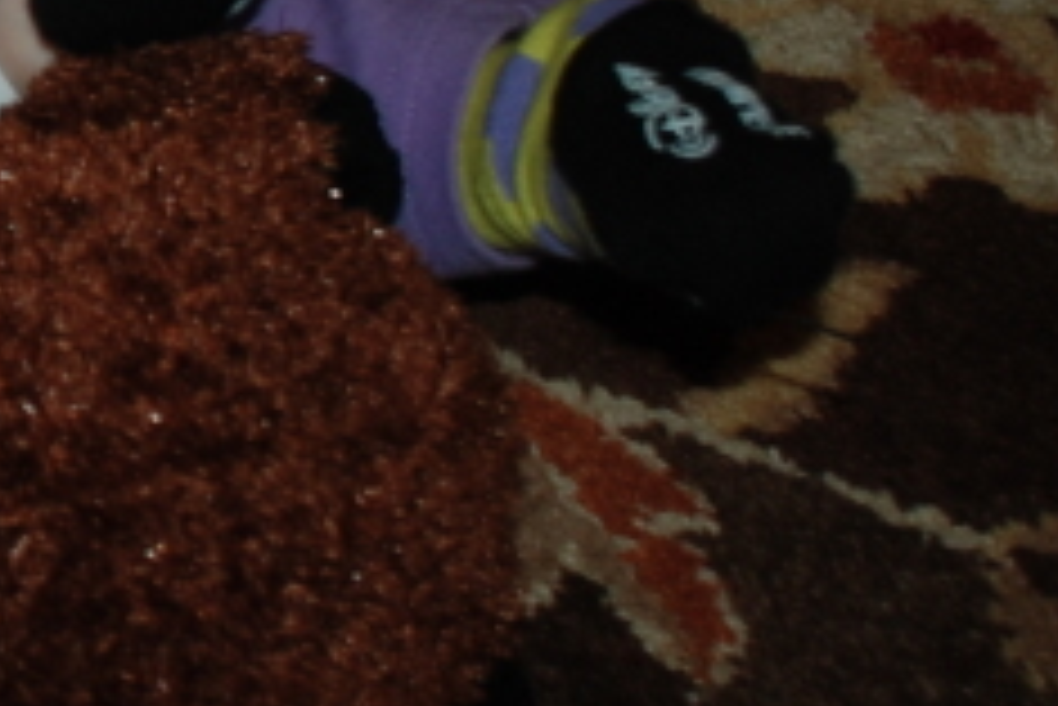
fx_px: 4999
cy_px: -146
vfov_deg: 8.0
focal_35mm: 170
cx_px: -738
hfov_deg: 11.4
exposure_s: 1/60
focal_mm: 26
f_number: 4
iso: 200
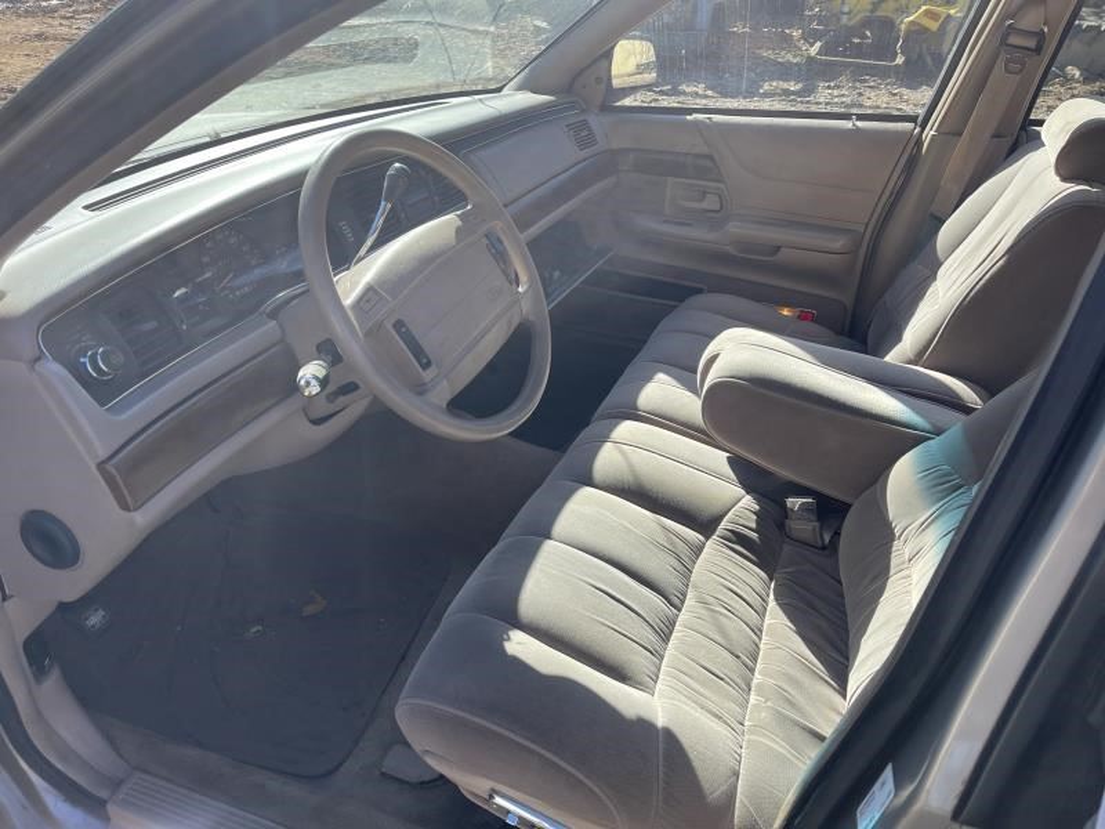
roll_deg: -2.6
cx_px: 552
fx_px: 798
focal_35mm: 25
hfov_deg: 69.4
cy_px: 414
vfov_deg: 54.9
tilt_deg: -29.4
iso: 32
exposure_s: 1/796
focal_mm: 5.1
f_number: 1.6
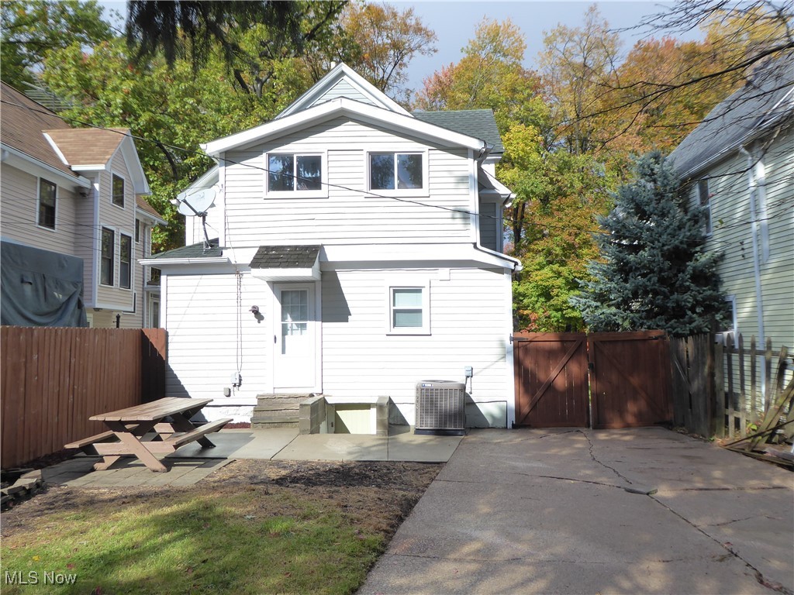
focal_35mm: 29
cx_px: 397
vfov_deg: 48.2
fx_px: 665
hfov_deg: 61.7
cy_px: 298
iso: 125
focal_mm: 5
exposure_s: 1/640
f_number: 3.5
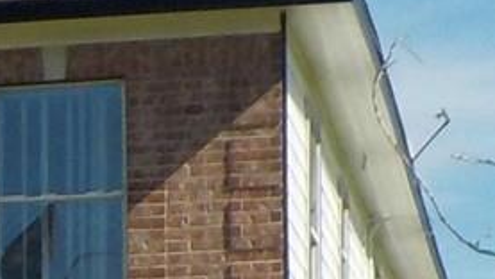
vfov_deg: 4.9
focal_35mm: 242
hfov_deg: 8.5
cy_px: 681
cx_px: -450
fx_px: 3177
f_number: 3.3
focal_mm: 4.1
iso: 125
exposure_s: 1/1250
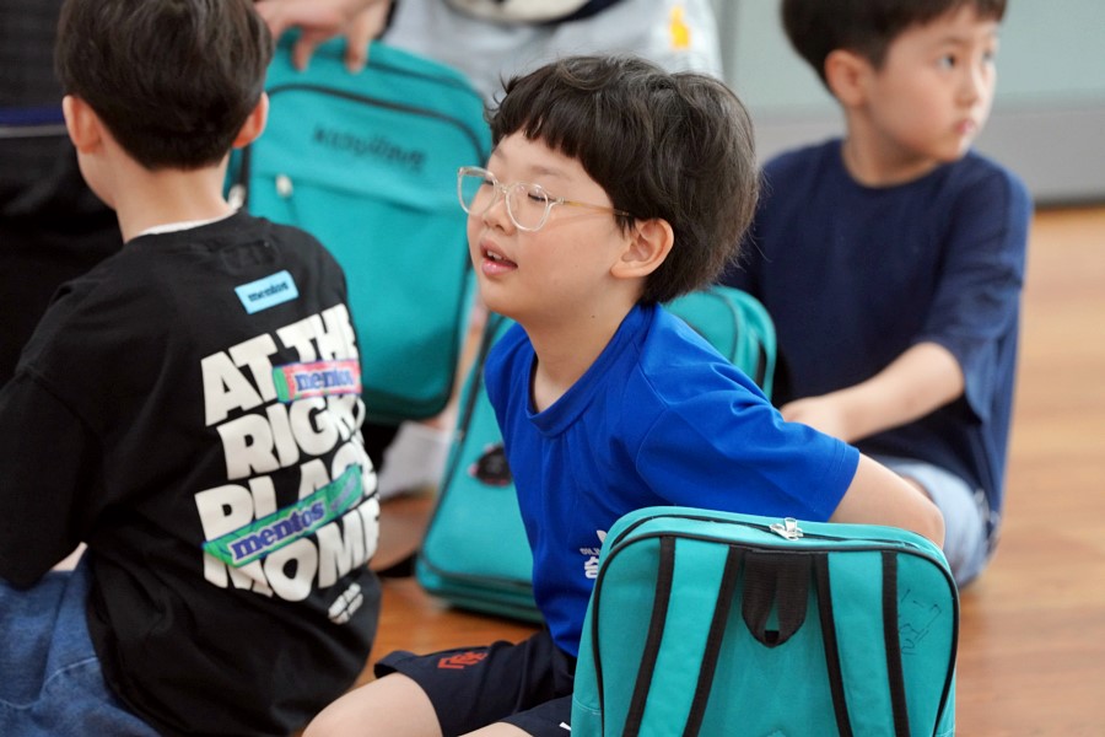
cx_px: 552
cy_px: 368
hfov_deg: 10.3
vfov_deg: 6.9
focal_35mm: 200
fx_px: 6138
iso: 3200
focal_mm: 200
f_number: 4
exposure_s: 1/250
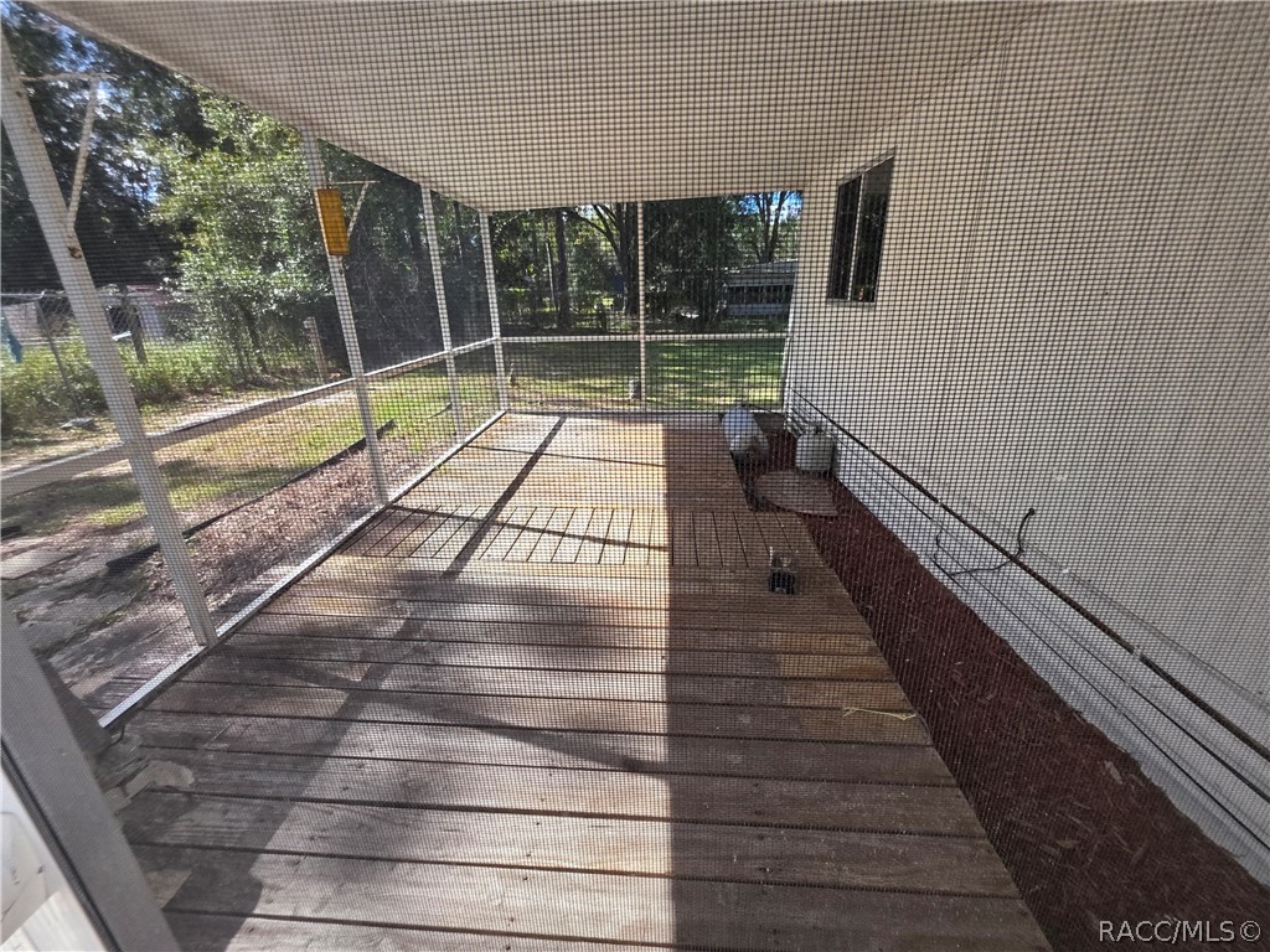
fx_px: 477
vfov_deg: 89.9
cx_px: 635
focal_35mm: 13
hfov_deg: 106.2
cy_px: 476
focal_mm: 2.2
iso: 100
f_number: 1.9
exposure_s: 1/719
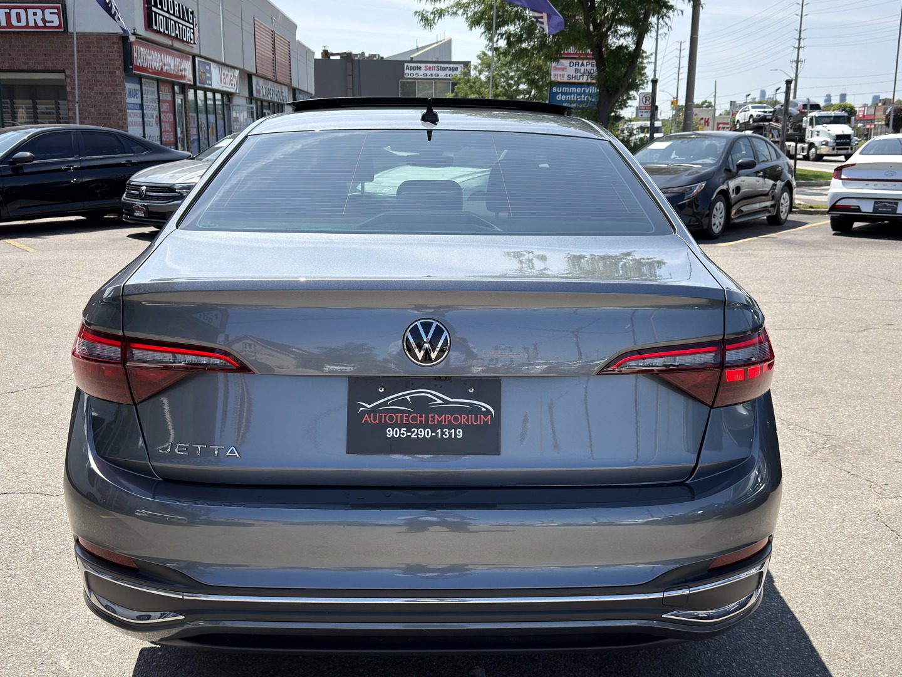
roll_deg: -0.9
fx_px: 912
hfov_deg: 52.6
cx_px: 451
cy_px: 338
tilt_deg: -12.9
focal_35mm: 35
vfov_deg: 40.7
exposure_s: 1/2717
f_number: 1.78
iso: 100
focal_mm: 6.76
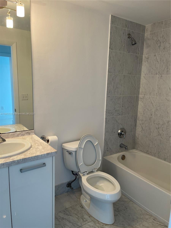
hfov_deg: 53.1
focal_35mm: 26
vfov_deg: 67.3
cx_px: 86
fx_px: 171
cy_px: 114
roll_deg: -1.3
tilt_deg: -11.1
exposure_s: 1/120
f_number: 1.6
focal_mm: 5.1
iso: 100
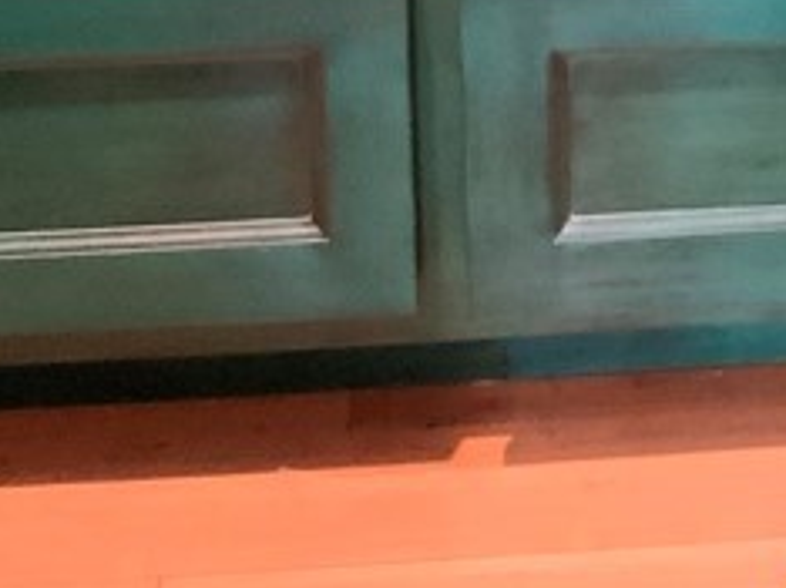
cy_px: -420
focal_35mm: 127
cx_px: 1018
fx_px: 2881
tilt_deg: -23.7
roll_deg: -3.5
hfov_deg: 14.9
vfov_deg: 11.0
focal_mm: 3
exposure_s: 1/30
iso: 500
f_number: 1.8
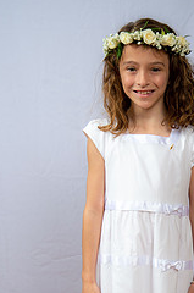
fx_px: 731
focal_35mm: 90
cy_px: 250
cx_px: 165
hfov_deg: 15.0
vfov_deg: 22.2
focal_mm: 48
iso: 250
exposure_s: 1/200
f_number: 6.3
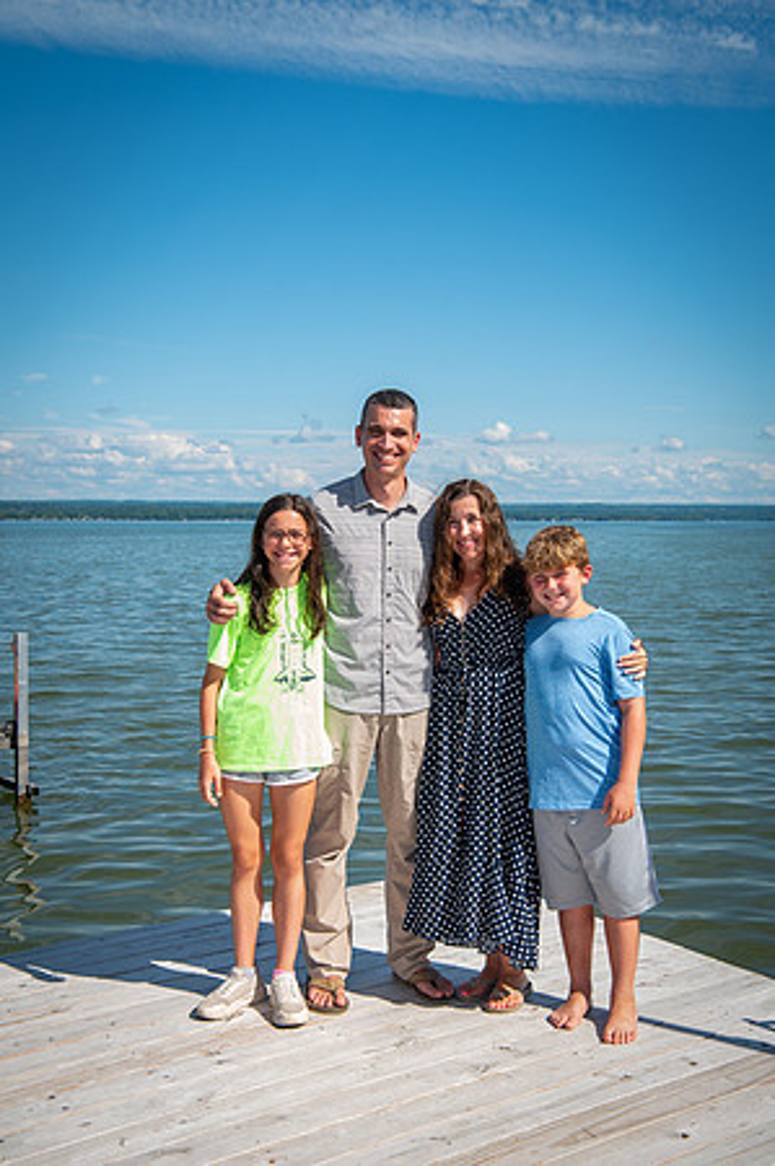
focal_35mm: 44
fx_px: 1424
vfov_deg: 44.5
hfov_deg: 30.4
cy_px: 583
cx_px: 388
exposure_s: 1/200
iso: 50
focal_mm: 44
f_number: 7.1
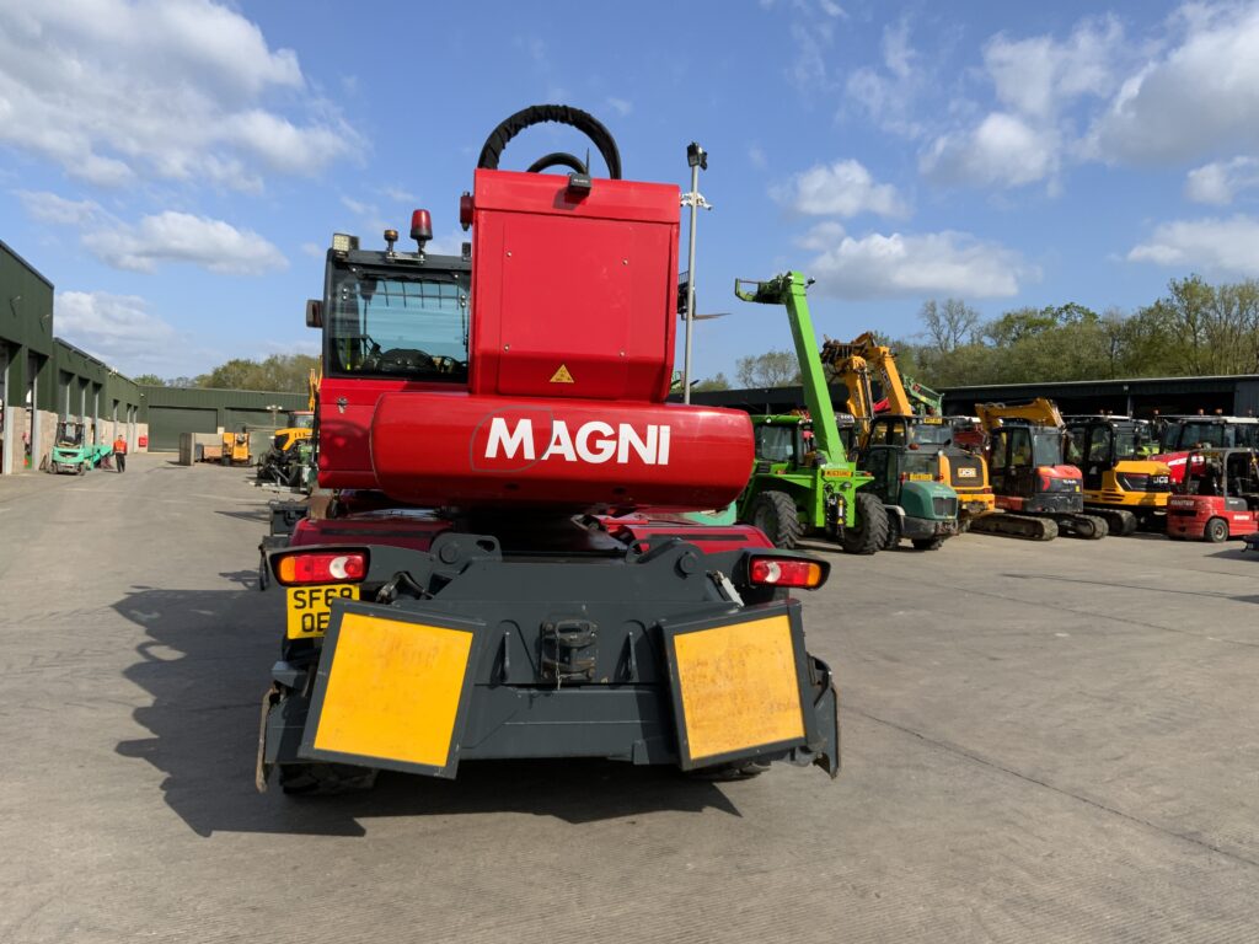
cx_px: 630
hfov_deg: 61.7
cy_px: 472
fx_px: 1055
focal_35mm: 29
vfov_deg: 48.2
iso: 16
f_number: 1.8
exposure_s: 1/1912
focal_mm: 3
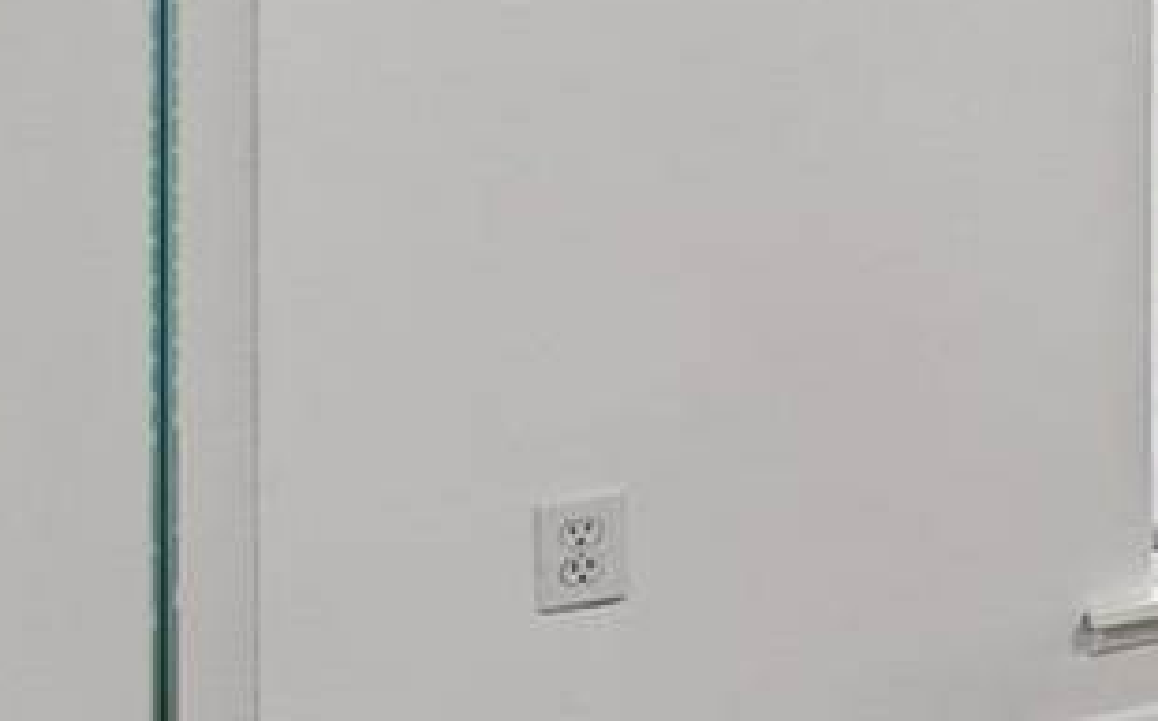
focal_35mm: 79
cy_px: -306
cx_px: 2831
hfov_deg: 14.8
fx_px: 2490
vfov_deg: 15.4
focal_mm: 10
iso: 100
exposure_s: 1/15
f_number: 7.1
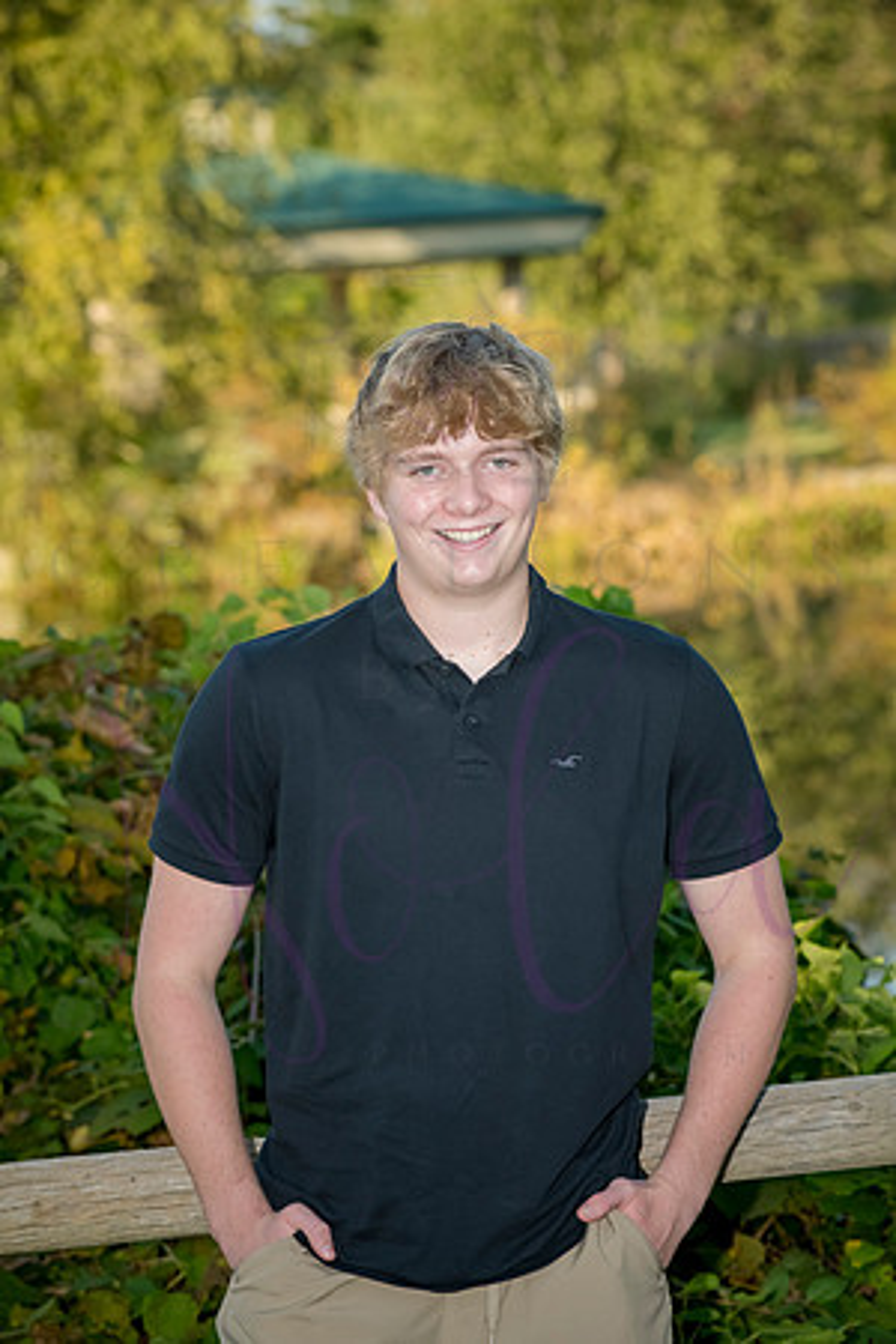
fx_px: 4181
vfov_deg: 18.3
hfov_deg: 12.2
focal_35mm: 112
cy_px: 672
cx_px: 448
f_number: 6.3
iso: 800
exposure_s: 1/640
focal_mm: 112
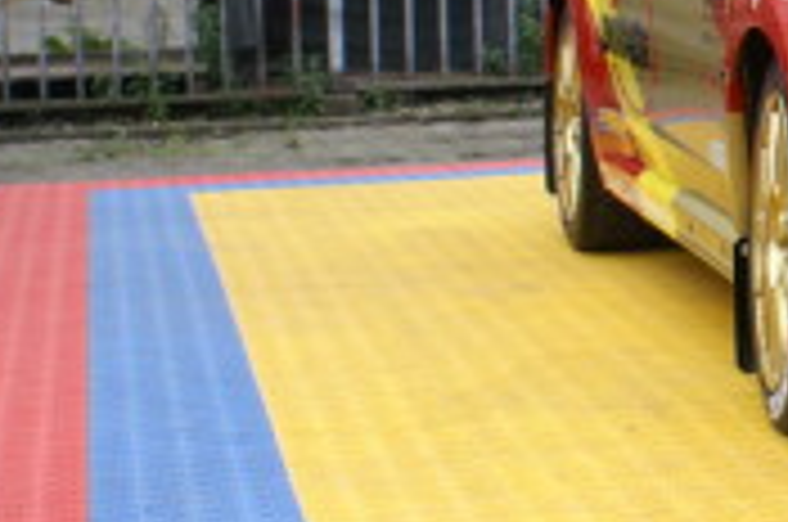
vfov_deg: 10.1
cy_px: 34
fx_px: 2928
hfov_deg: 14.4
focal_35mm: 134
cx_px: 1139
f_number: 4.5
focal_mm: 26
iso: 100
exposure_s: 1/50
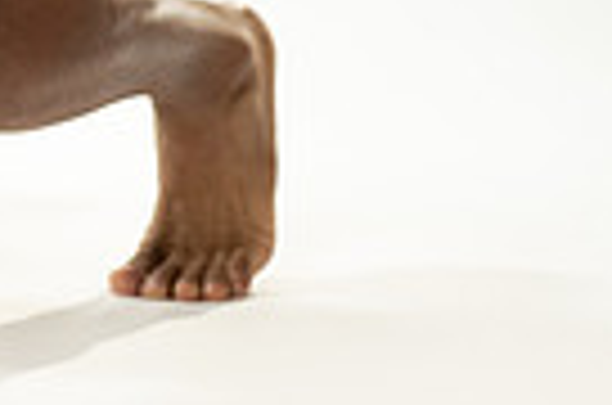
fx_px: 3630
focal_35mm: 214
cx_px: -612
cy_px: -214
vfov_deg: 6.3
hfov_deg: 9.1
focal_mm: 50
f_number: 3.2
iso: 800
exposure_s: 1/80
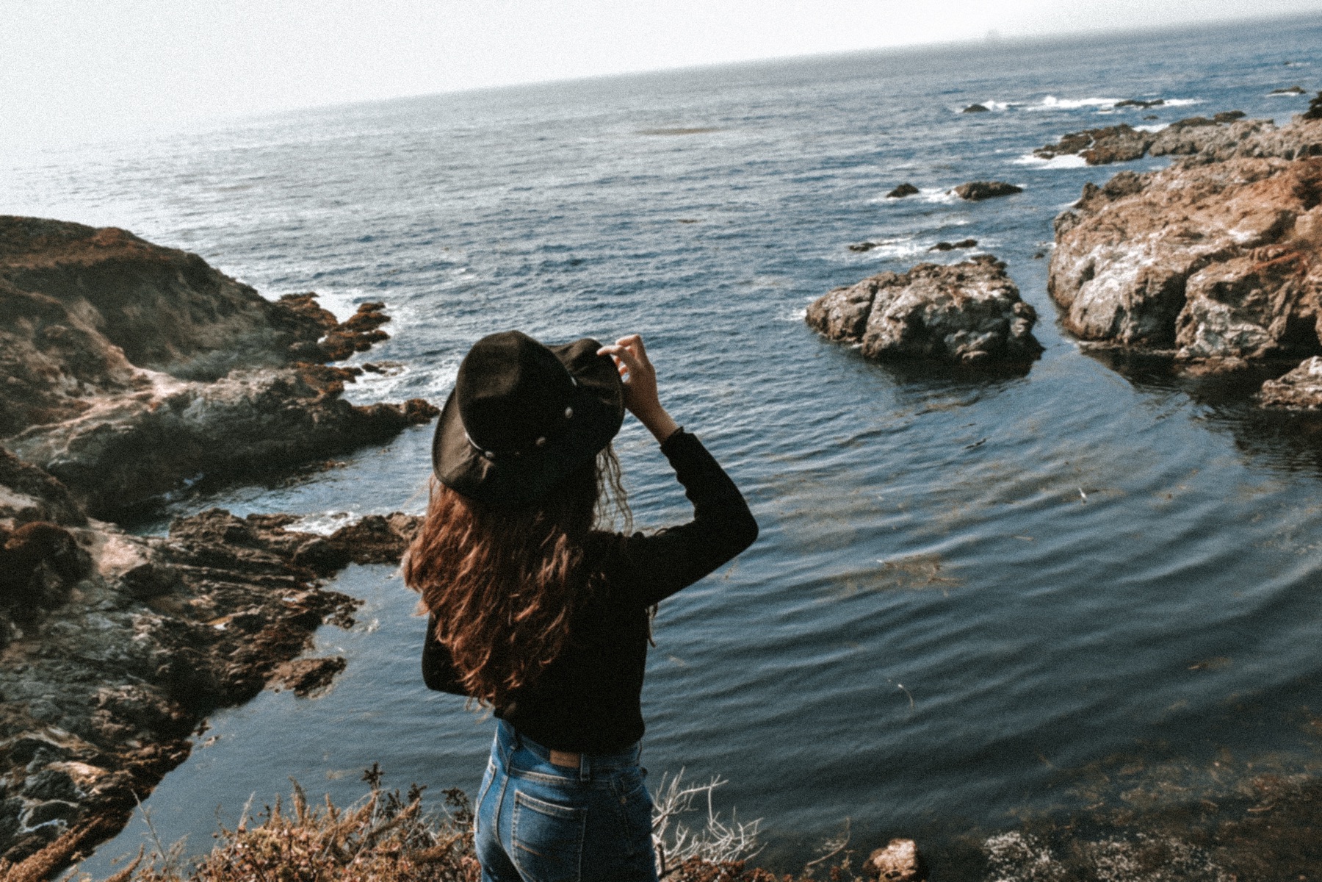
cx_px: 661
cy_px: 441
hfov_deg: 55.1
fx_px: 1267
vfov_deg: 38.4
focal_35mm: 34
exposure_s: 1/100
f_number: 13
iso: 200
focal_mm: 23
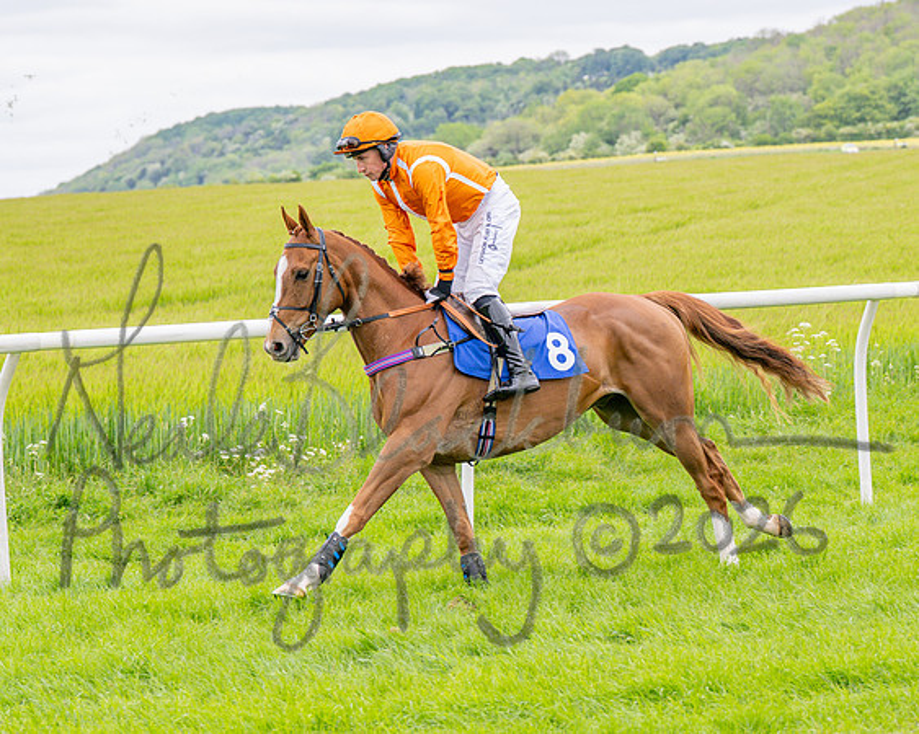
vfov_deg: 9.7
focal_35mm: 159
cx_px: 434
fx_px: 4321
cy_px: 323
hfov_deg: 12.1
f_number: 4.5
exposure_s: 1/1000
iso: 400
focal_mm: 88
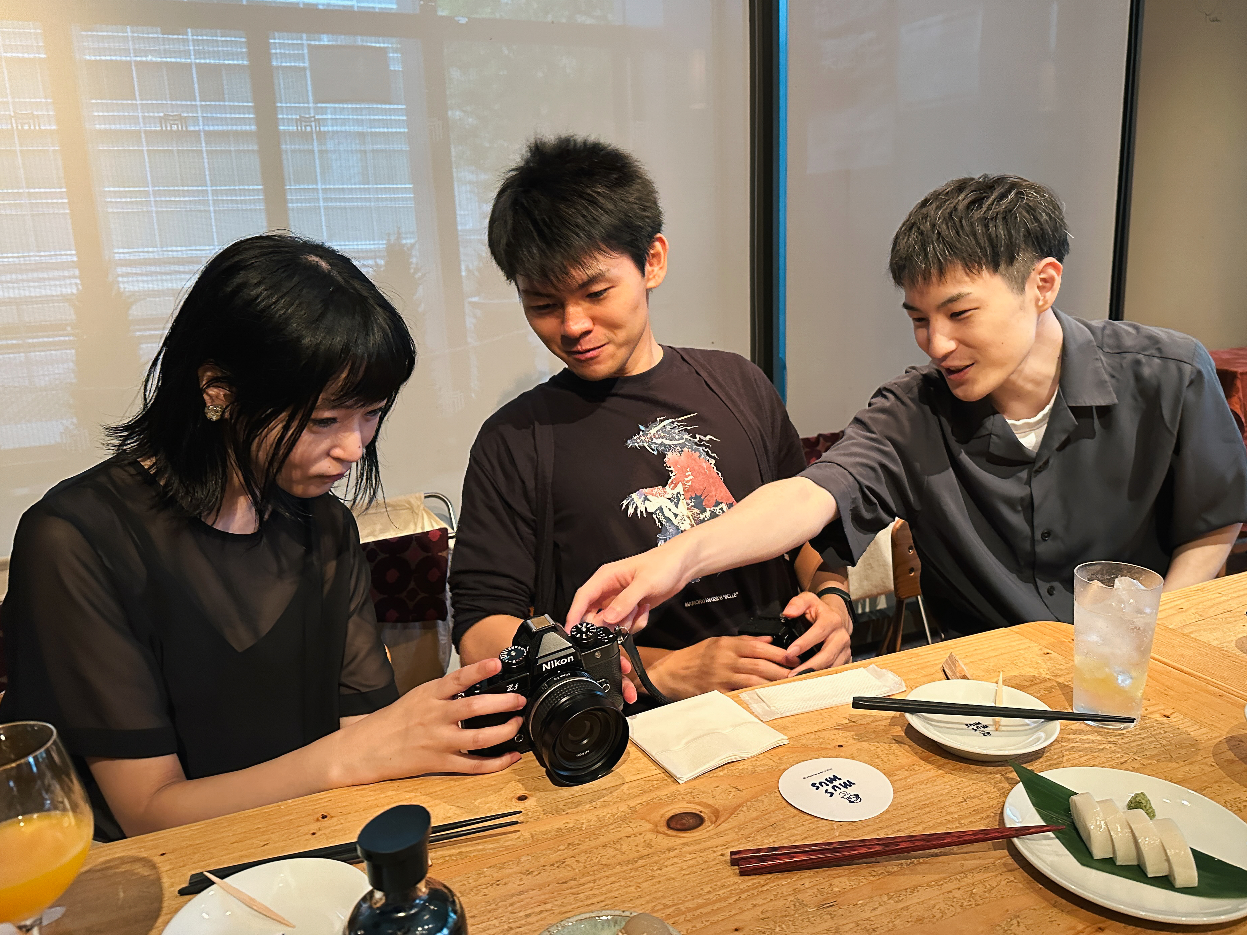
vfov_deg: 53.0
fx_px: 937
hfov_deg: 67.2
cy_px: 430
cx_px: 667
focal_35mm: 26
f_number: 1.8
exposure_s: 1/50
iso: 640
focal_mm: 6.86
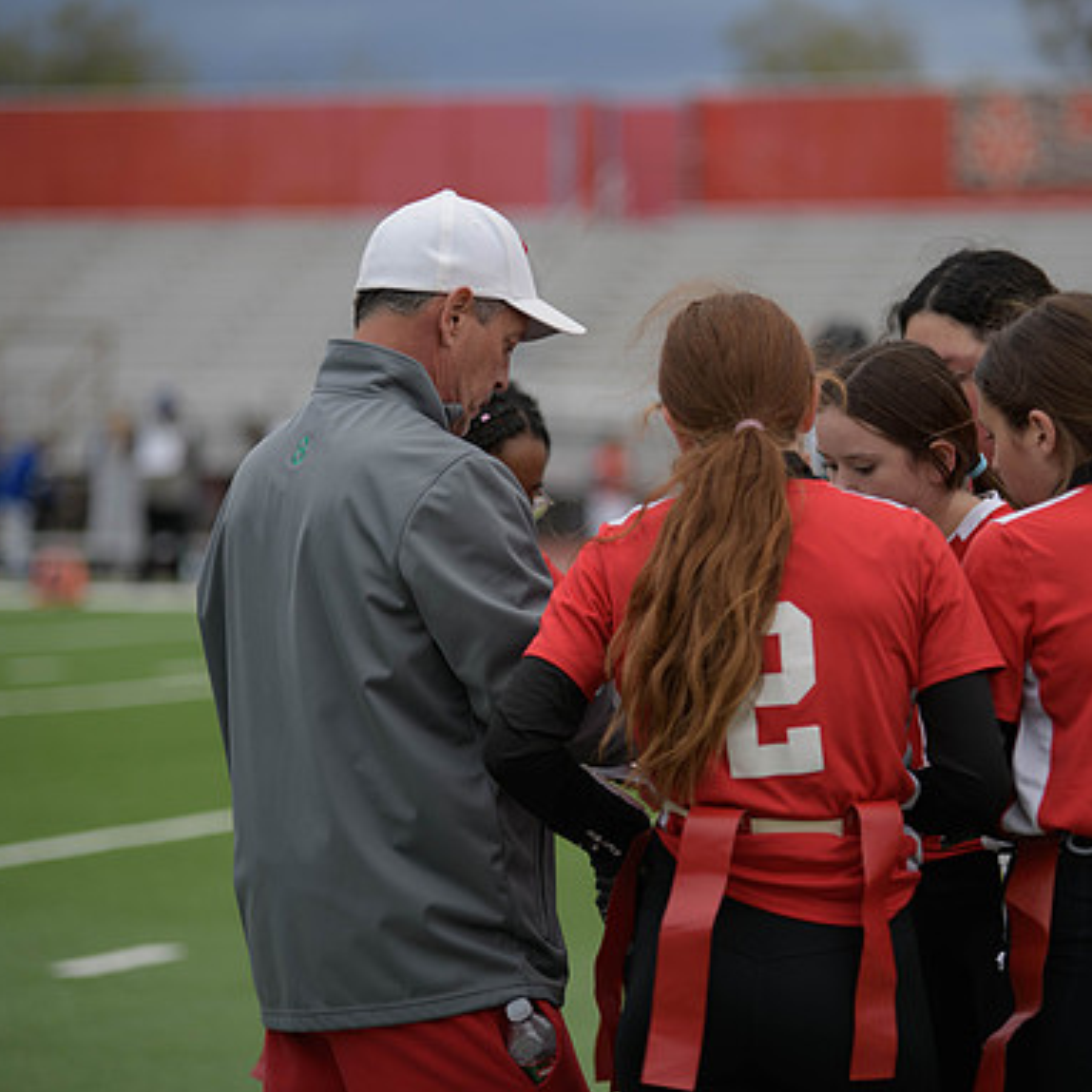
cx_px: 650
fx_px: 5603
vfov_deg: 11.1
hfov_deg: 11.1
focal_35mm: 157
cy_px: 549
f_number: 2.8
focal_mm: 122
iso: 125
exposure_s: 1/200
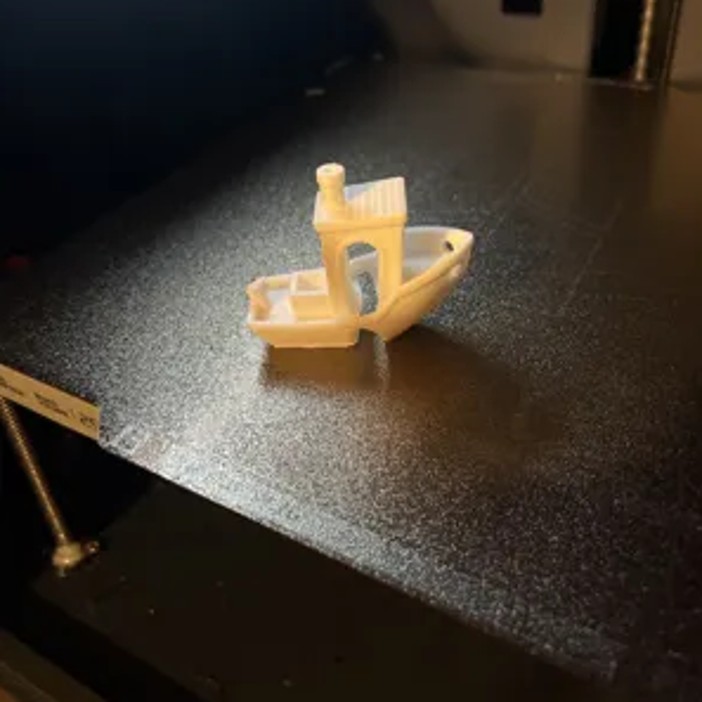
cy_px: 248
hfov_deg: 52.5
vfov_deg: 51.8
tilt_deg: -32.6
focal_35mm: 31
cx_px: 350
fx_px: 711
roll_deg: +5.4
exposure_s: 1/50
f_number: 1.6
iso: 320
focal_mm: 5.1
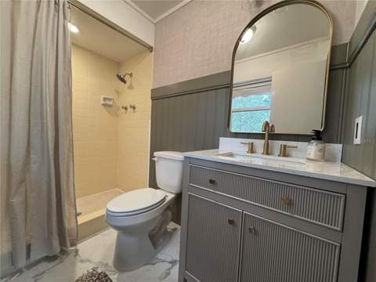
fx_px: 152
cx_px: 188
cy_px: 141
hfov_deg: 102.1
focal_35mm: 14
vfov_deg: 85.7
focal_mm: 2.22
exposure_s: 1/60
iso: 400
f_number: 2.2
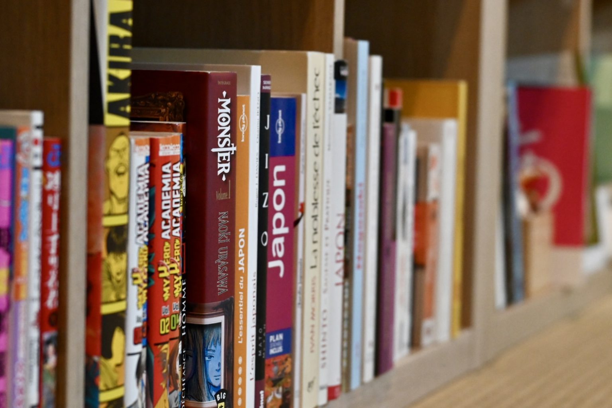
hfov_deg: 22.6
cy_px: 204
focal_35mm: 90
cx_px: 306
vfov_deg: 15.2
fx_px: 1530
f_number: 4
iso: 3200
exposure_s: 1/125
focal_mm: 60
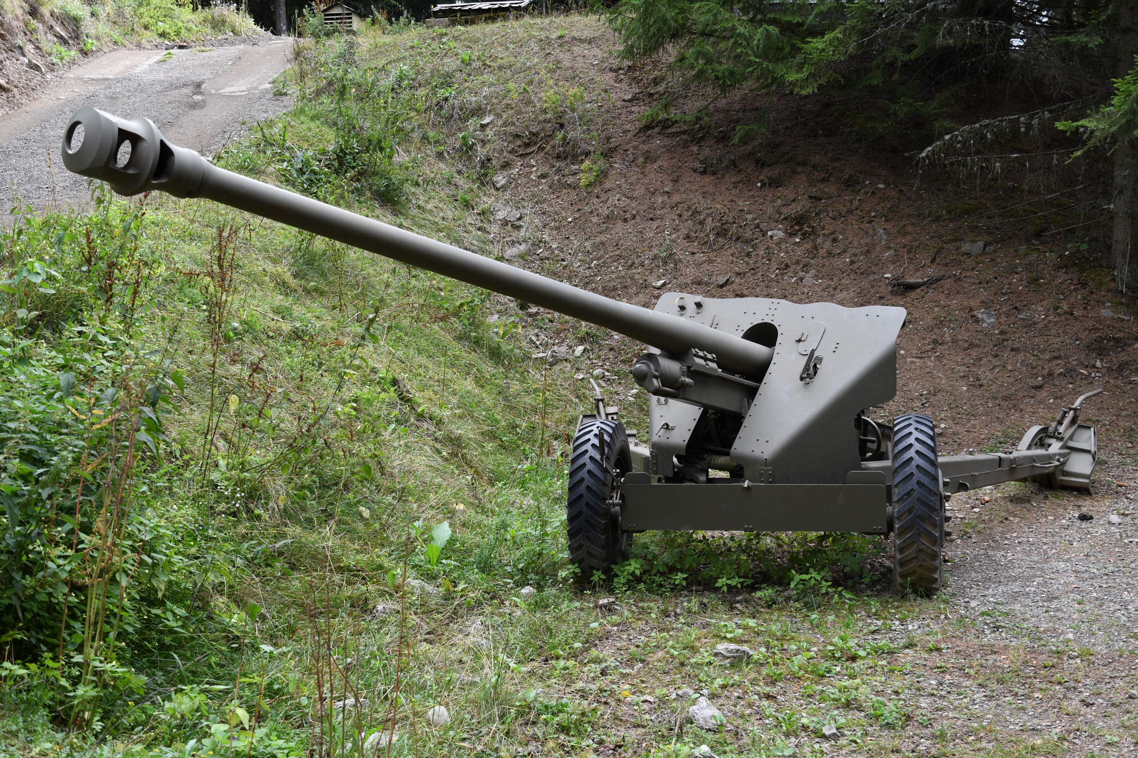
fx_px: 1422
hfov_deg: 43.6
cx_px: 569
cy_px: 379
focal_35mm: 45
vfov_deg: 29.9
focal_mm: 30
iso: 125
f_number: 5
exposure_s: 1/100
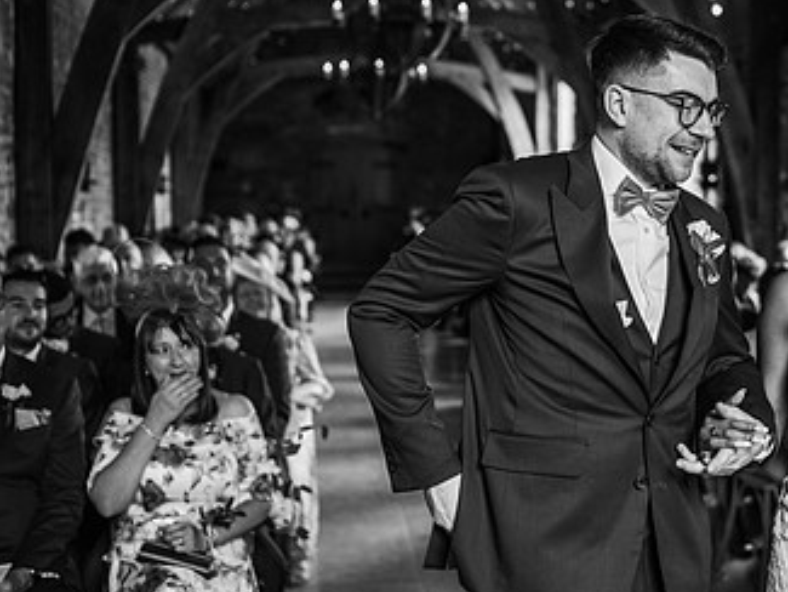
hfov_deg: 31.6
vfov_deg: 24.4
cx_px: 582
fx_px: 1366
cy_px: 243
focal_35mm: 60
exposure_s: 1/200
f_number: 2
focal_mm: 35
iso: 640
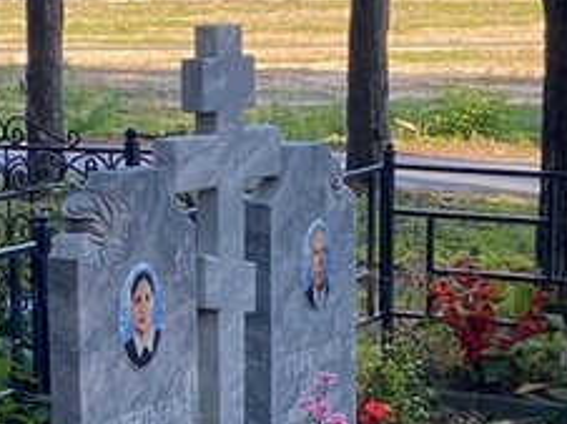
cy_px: 291
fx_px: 1931
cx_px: 349
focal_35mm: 118
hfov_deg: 16.7
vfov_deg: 12.5
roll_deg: +2.6
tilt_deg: -8.7
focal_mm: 4.25
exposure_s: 1/265
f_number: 1.8
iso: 32
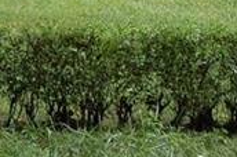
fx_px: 1406
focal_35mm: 214
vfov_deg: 6.2
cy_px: -187
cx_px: 21
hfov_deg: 9.6
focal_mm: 24
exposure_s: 1/125
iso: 200
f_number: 5.6
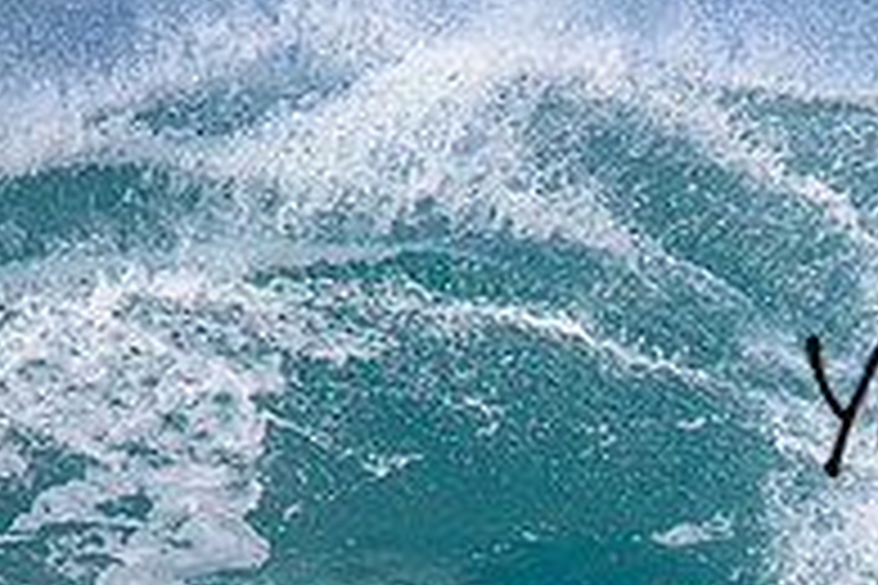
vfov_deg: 0.8
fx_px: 42726
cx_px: 1270
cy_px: 367
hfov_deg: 1.2
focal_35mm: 1752
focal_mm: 590
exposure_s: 1/2000
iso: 900
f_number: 11
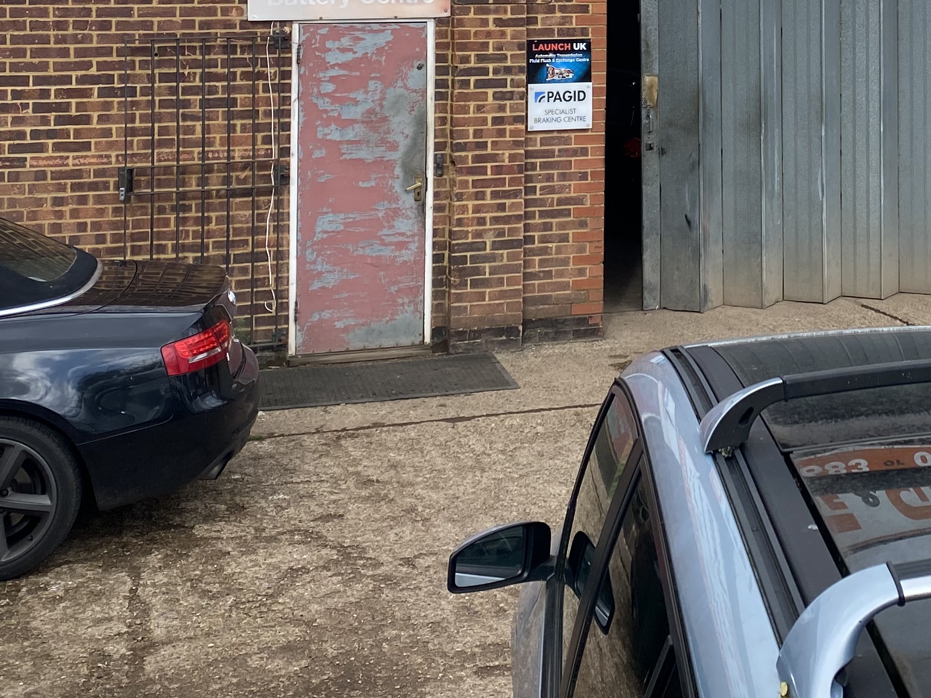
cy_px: -37
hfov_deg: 29.9
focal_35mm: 63
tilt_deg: -0.4
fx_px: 1694
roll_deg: -0.2
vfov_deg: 22.2
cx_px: 756
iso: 32
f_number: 1.8
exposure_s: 1/1504
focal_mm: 4.25
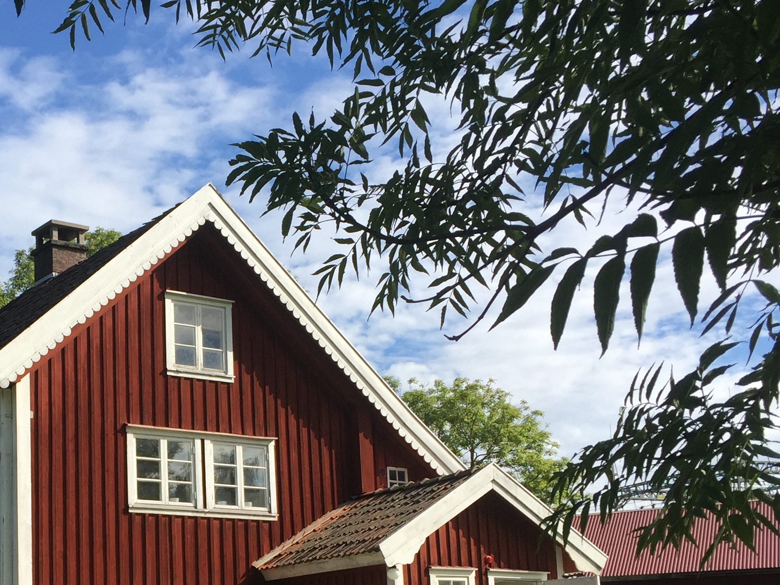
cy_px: 493
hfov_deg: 31.8
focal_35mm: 58
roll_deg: +1.4
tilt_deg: +8.5
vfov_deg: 24.7
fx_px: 1307
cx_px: 92
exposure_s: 1/1721
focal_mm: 4.15
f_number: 2.2
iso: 32
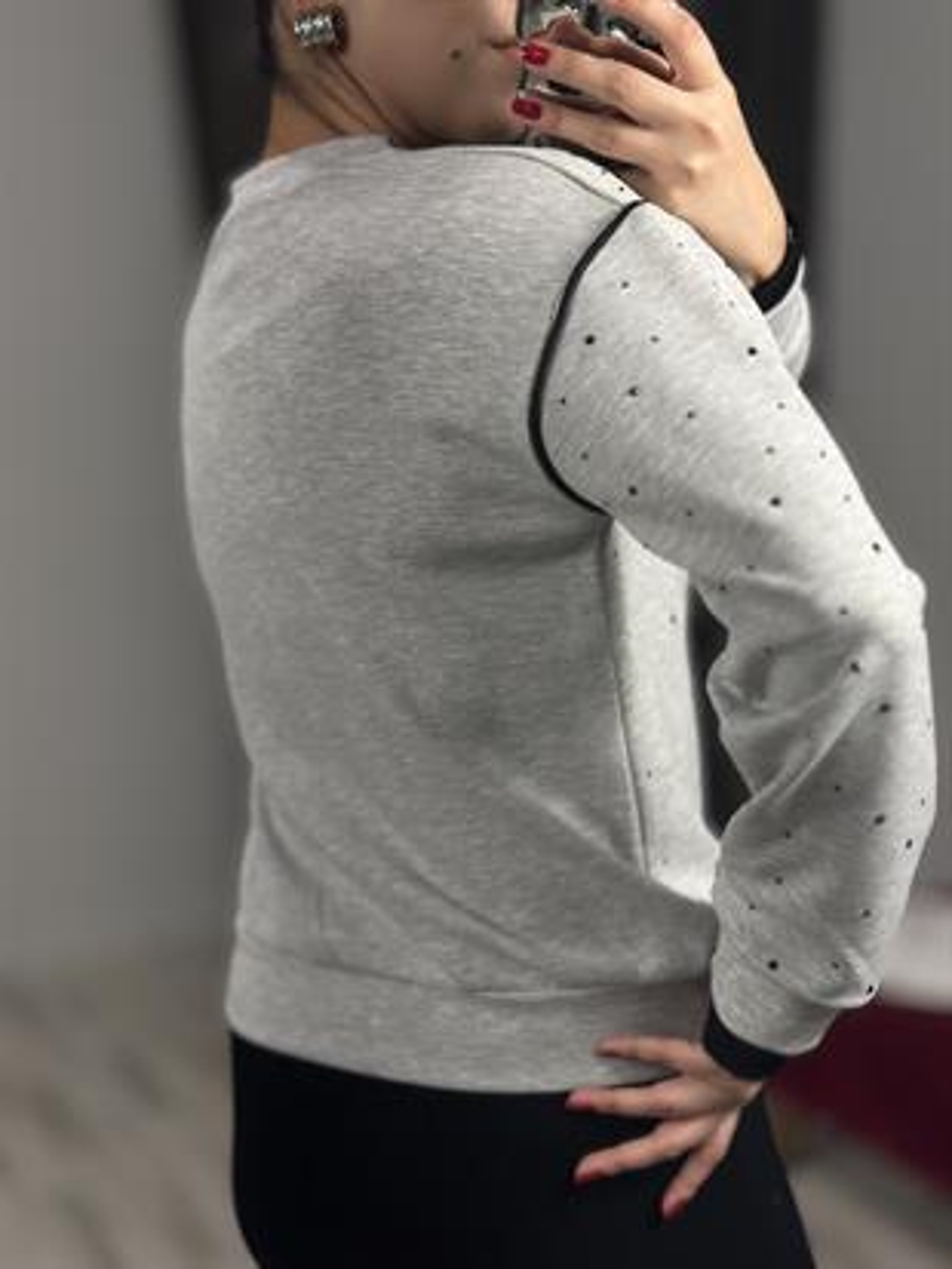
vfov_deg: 39.6
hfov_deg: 30.3
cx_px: 476
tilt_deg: -33.2
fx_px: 1759
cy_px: 634
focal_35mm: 48
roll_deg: +4.5
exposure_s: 1/133
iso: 64
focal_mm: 6.86
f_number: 1.78
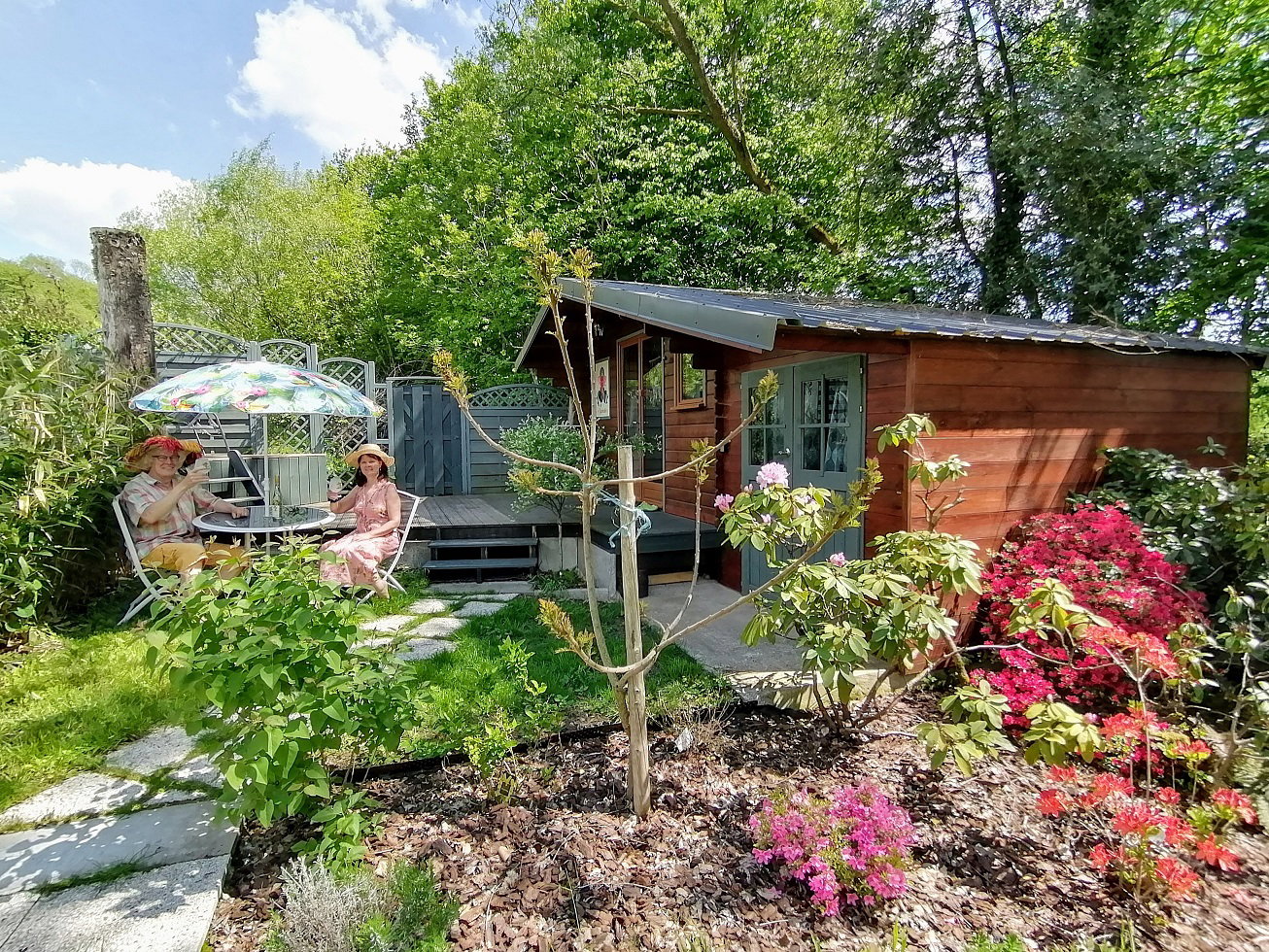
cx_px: 634
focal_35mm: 17
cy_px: 476
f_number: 2.4
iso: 50
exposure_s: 1/505
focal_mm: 2.7
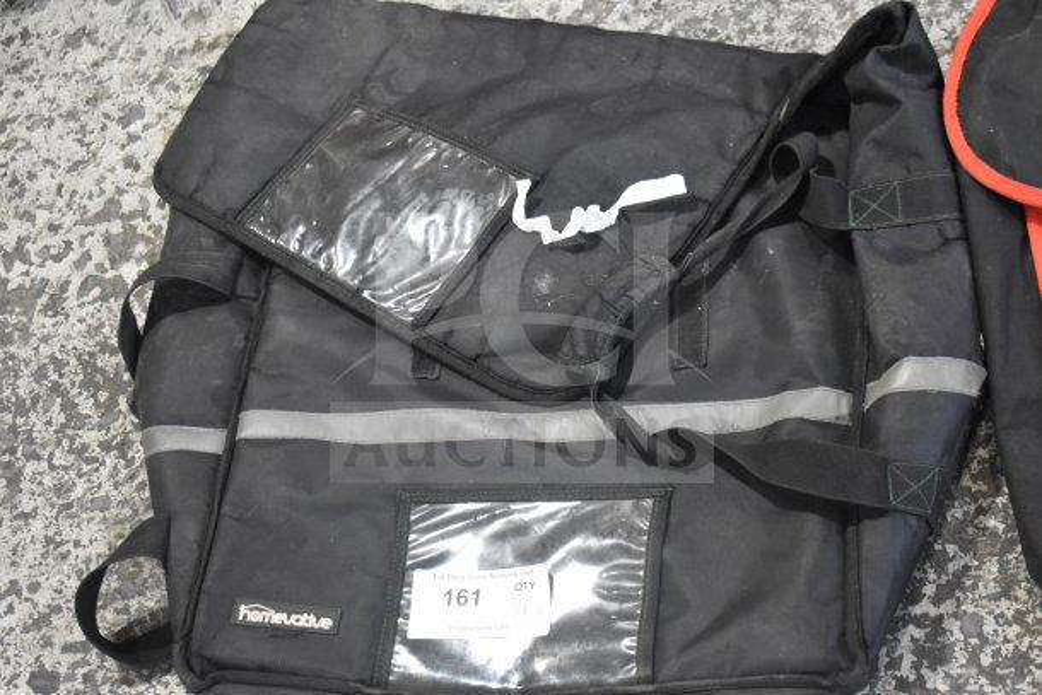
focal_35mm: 69
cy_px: 348
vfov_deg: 19.7
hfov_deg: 29.2
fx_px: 1998
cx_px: 521
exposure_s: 1/160
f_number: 5.3
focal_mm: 46
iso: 2500
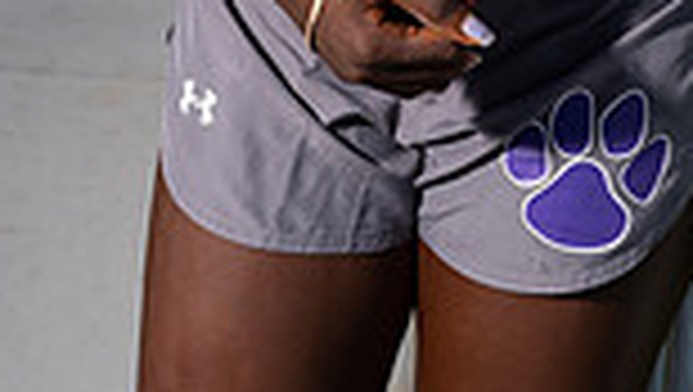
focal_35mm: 116
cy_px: -514
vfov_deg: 9.5
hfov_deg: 18.4
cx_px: 472
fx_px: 2134
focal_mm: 38
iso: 100
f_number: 5.6
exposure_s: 1/250
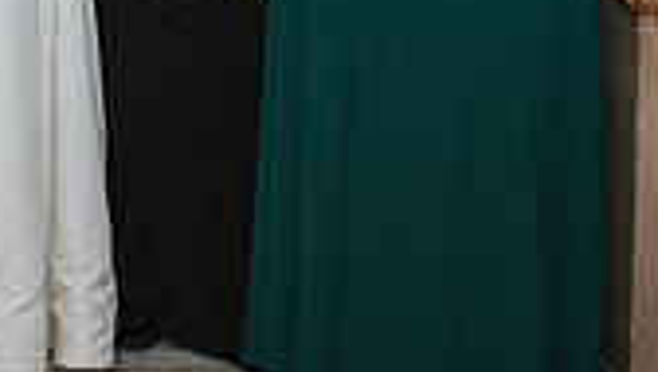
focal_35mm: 133
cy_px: -312
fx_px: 2323
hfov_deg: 15.3
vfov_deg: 8.8
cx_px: -208
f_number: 3.5
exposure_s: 1/200
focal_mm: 35
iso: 1000
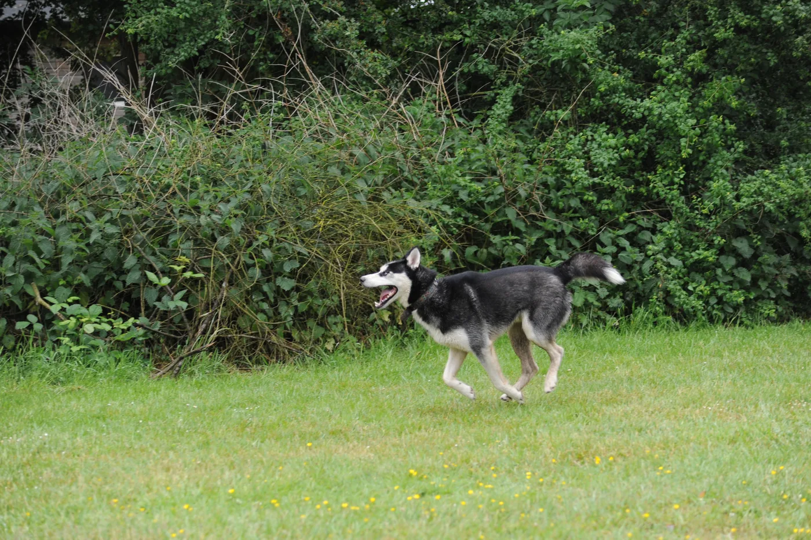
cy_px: 270
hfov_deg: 13.3
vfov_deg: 8.8
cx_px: 406
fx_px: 3490
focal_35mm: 155
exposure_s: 1/500
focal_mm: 155
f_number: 5.6
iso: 800
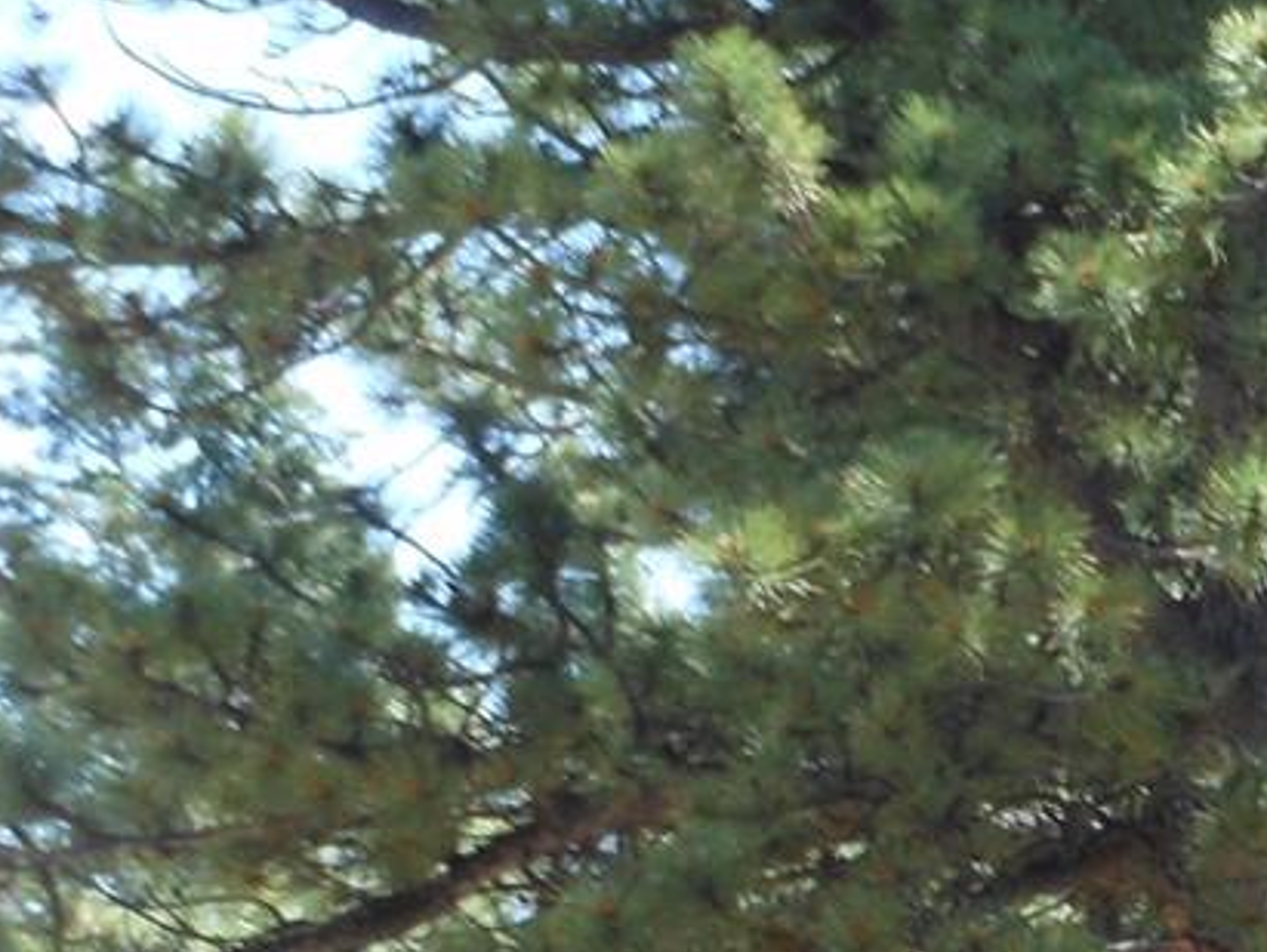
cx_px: 1304
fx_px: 7693
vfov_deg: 6.9
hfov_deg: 9.3
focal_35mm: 210
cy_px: 1642
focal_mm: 9.6
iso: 80
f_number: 4.9
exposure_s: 1/80
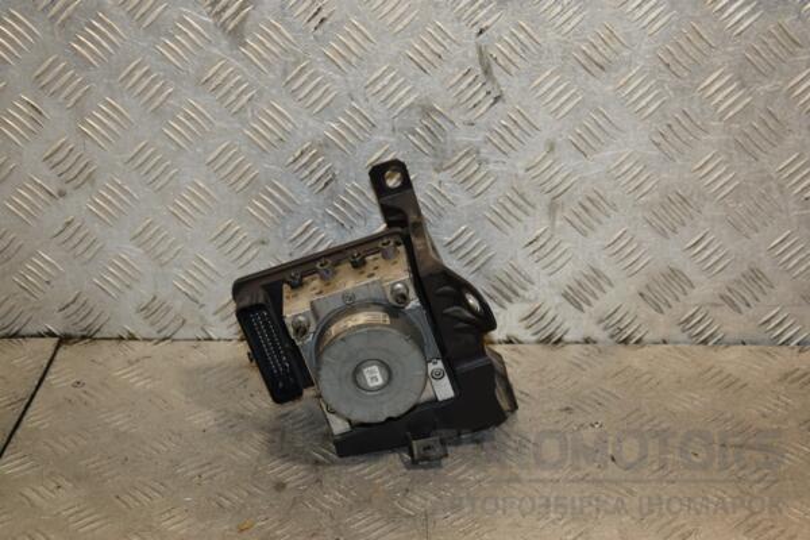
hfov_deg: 28.1
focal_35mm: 72
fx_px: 1620
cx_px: 405
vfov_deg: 18.9
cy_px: 270
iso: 800
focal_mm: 48
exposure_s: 1/200
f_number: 5.6
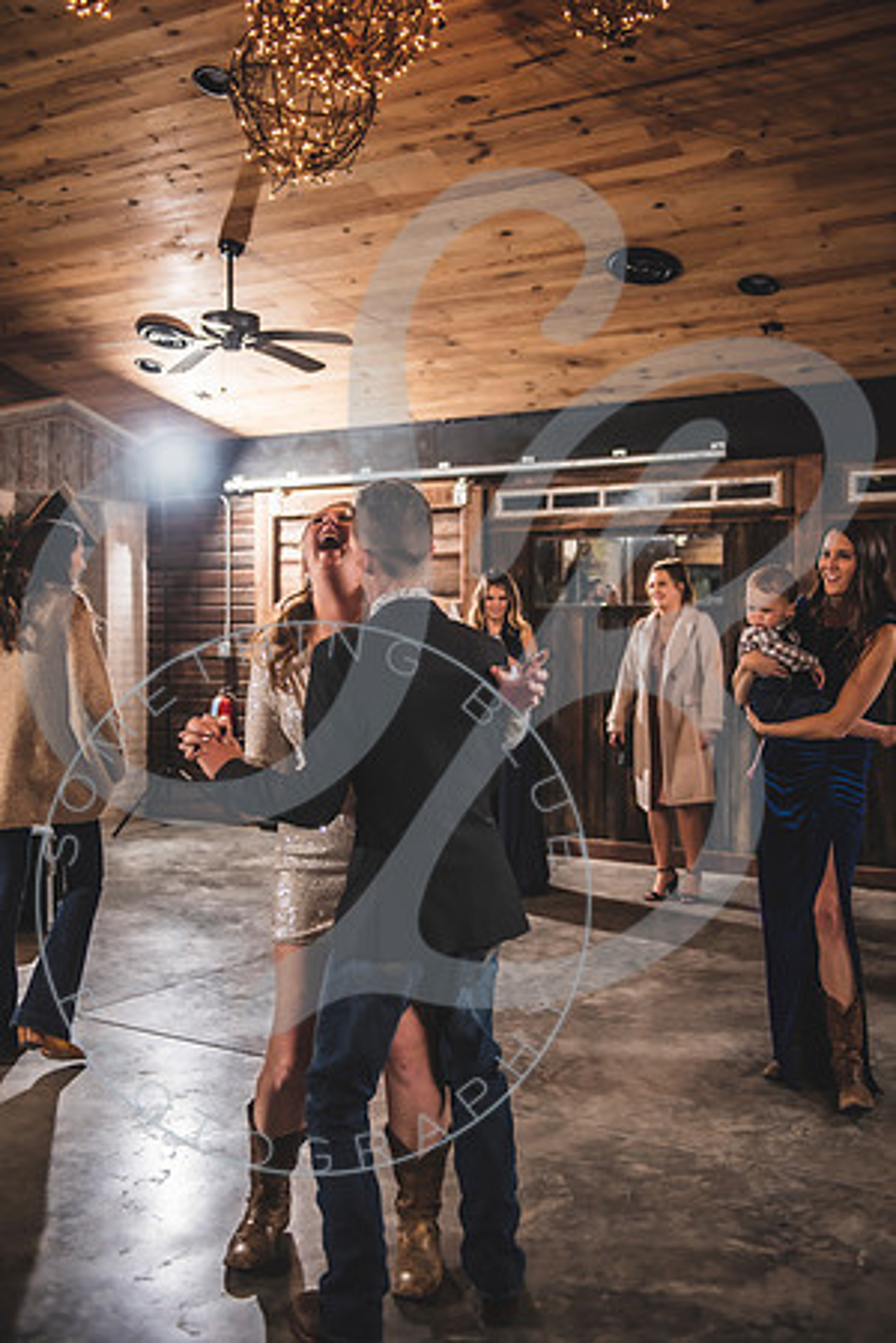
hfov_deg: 35.1
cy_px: 672
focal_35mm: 38
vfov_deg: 50.7
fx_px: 1419
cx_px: 448
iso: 800
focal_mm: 38
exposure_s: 1/160
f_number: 2.8
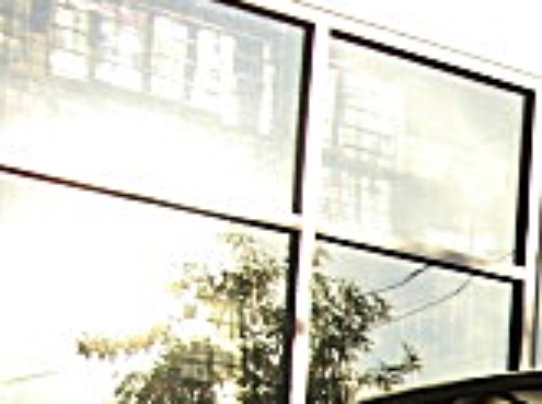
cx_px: 979
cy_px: 749
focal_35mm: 140
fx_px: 2187
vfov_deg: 9.9
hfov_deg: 12.8
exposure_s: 1/200
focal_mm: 6.3
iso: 50
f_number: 2.8
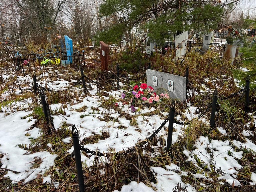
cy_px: 96
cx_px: 128
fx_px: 192
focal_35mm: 26
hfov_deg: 67.3
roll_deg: -0.6
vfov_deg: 53.1
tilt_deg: -19.7
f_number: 1.5
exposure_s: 1/195
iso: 40
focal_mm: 5.7
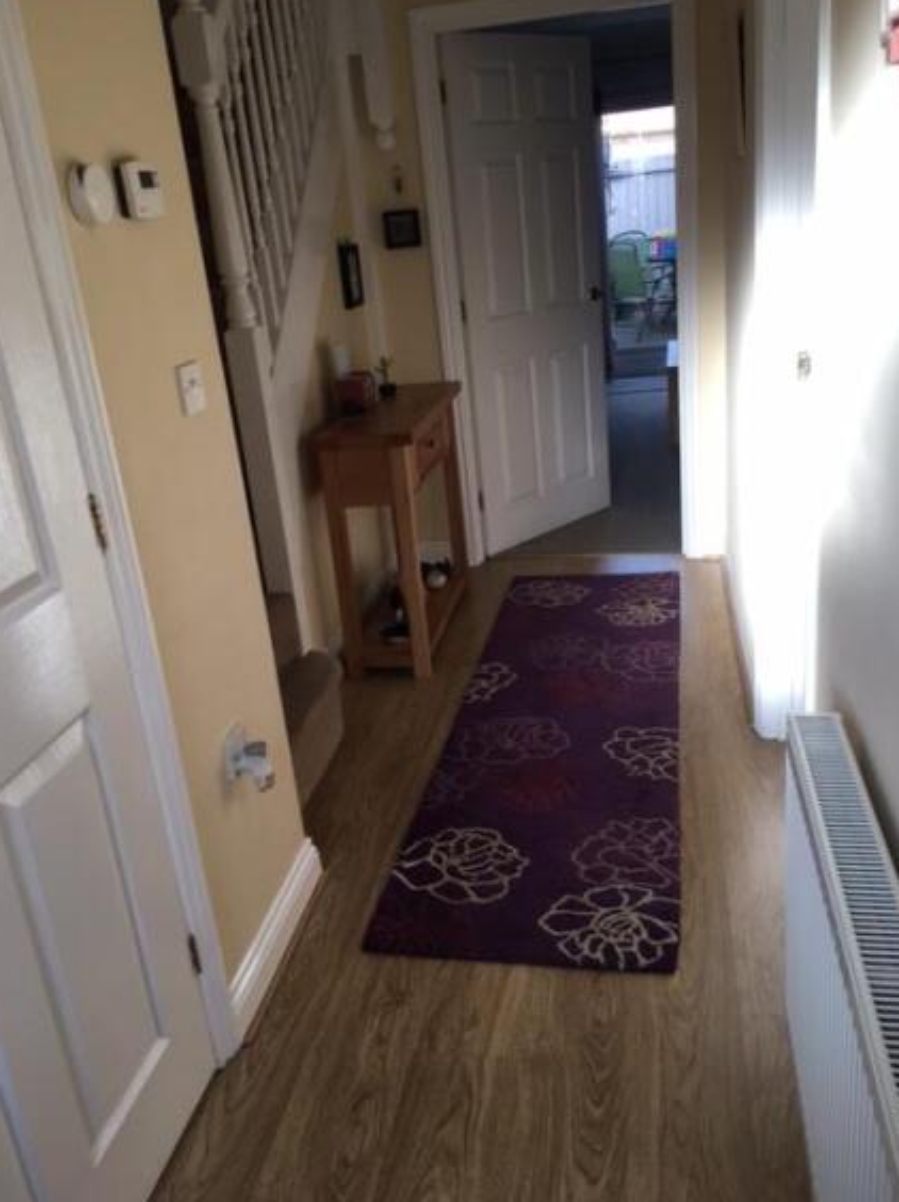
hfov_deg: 46.7
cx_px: 453
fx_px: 1040
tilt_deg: -21.8
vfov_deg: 60.0
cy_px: 596
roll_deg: +7.4
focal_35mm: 30
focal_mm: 4.15
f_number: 2.2
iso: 40
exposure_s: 1/100
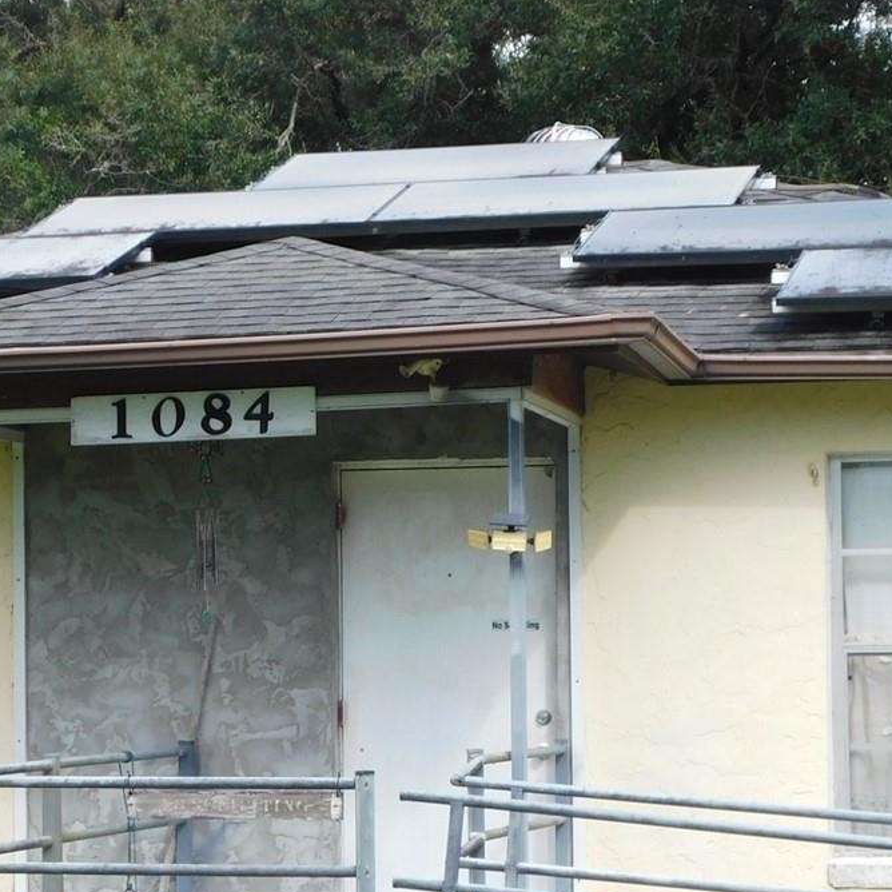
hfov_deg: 14.0
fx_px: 3644
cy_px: 622
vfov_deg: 13.9
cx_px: 415
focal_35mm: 125
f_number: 4
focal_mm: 10.4
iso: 125
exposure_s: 1/320
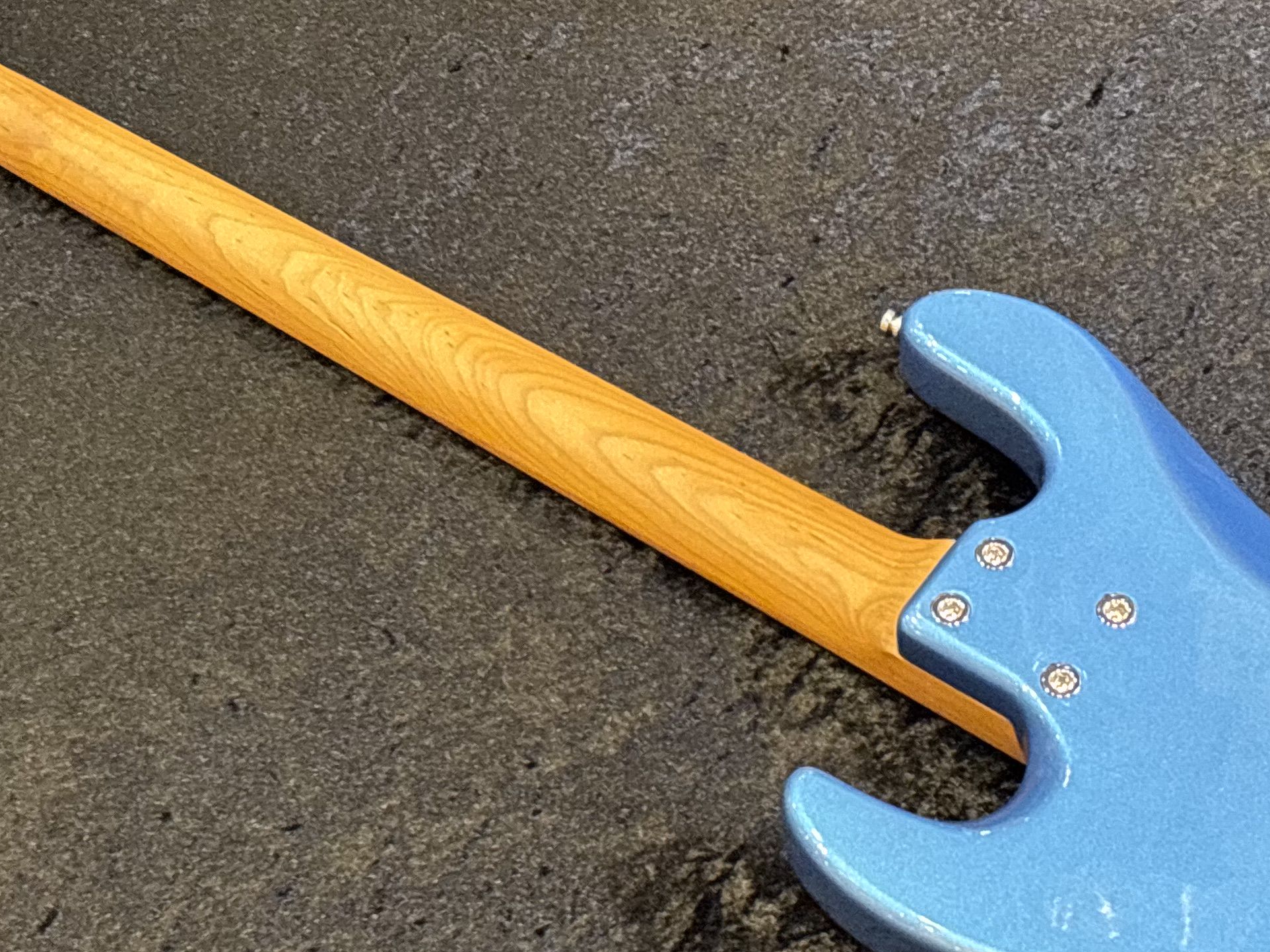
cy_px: 712
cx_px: 787
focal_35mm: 109
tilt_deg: -58.7
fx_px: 3999
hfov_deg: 18.0
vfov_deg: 13.5
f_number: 1.6
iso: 400
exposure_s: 1/20
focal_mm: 5.96
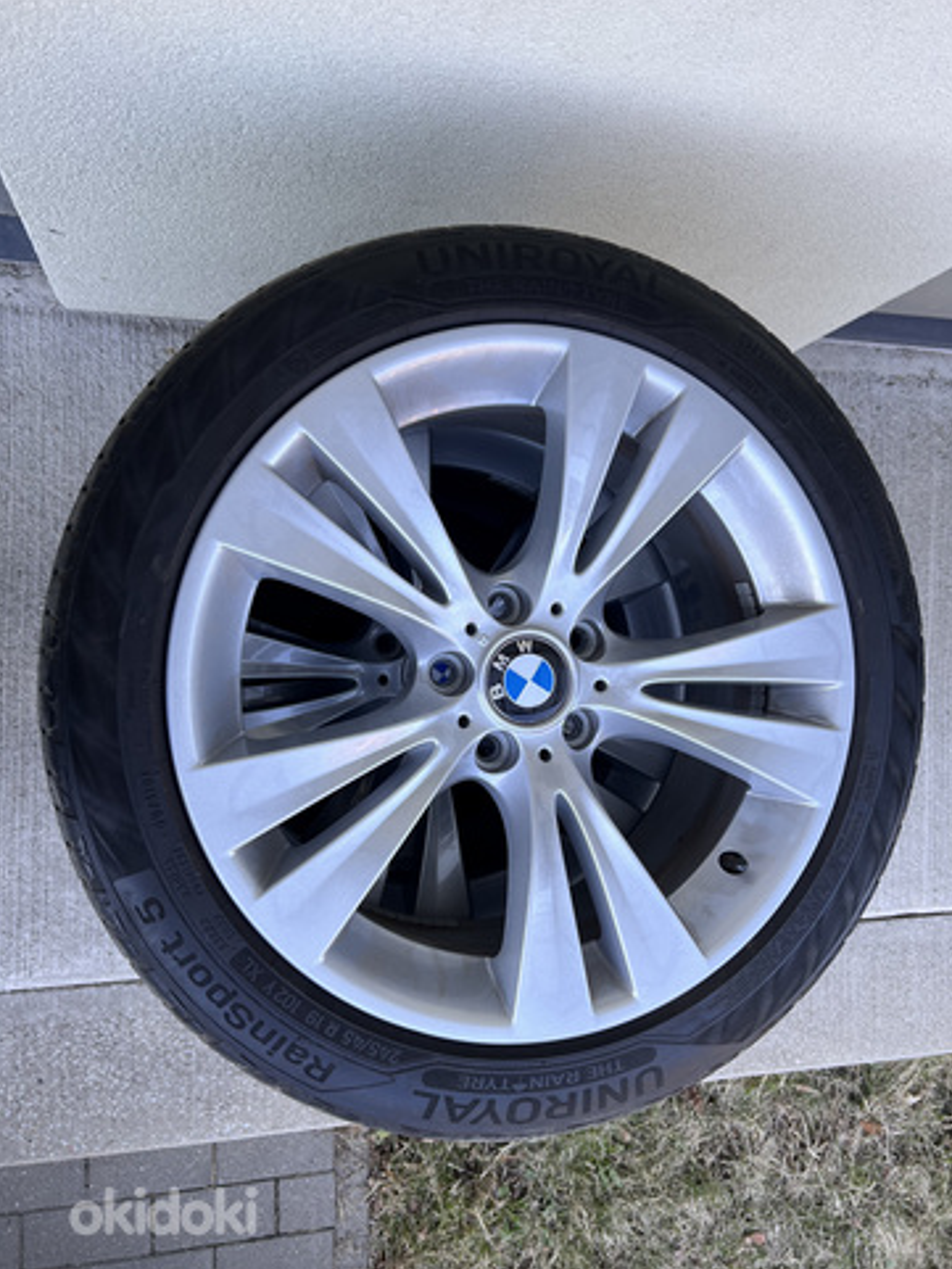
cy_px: 644
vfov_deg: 65.3
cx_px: 489
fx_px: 990
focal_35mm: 27
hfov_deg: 51.4
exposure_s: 1/153
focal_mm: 5.7
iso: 40
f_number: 1.5
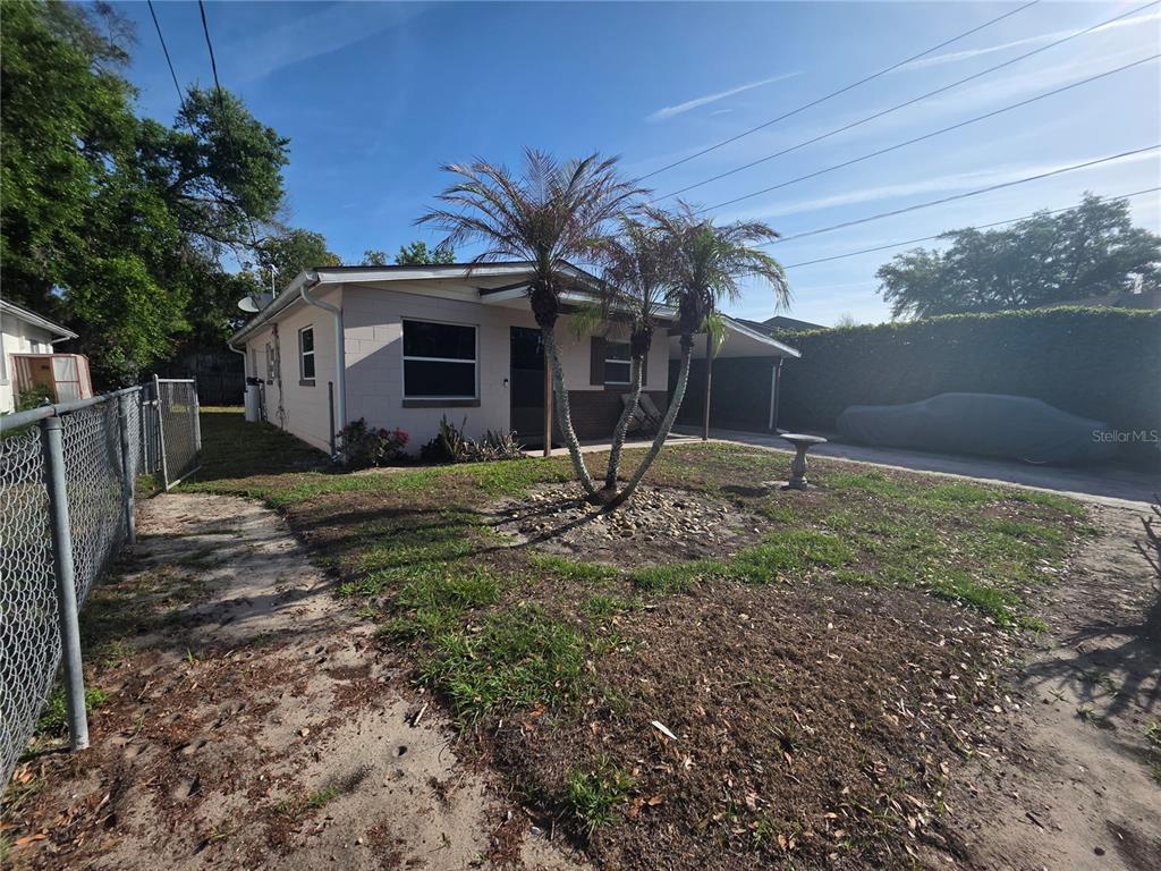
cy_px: 436
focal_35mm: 13
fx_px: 436
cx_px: 580
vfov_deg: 89.9
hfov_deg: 106.2
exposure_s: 1/2544
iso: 40
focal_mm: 2.2
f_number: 1.9
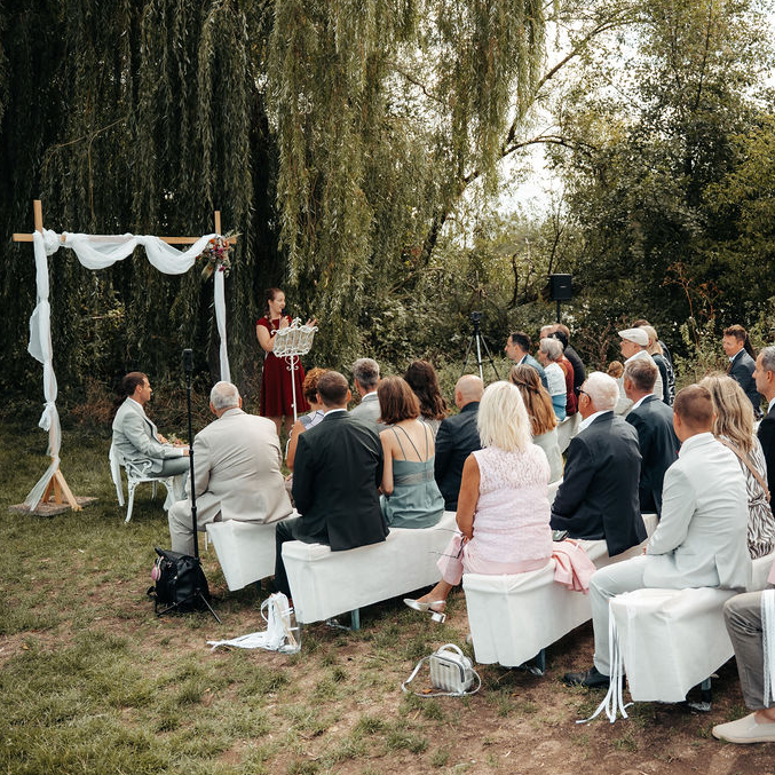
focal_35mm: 36
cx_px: 535
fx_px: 912
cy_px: 386
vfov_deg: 46.0
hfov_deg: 45.2
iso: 400
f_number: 3.2
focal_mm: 28
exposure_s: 1/1600
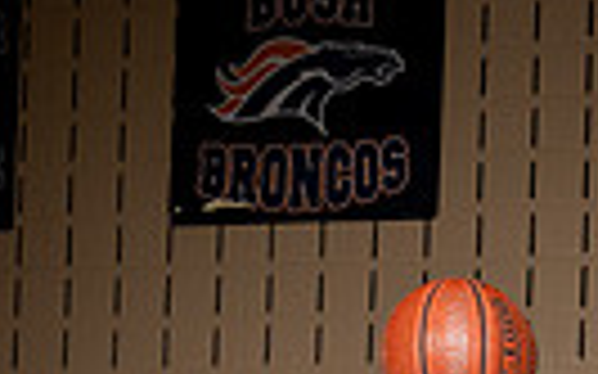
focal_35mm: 117
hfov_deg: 17.4
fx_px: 1906
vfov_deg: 9.8
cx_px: 602
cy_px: 924
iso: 640
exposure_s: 1/250
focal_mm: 34
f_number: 8
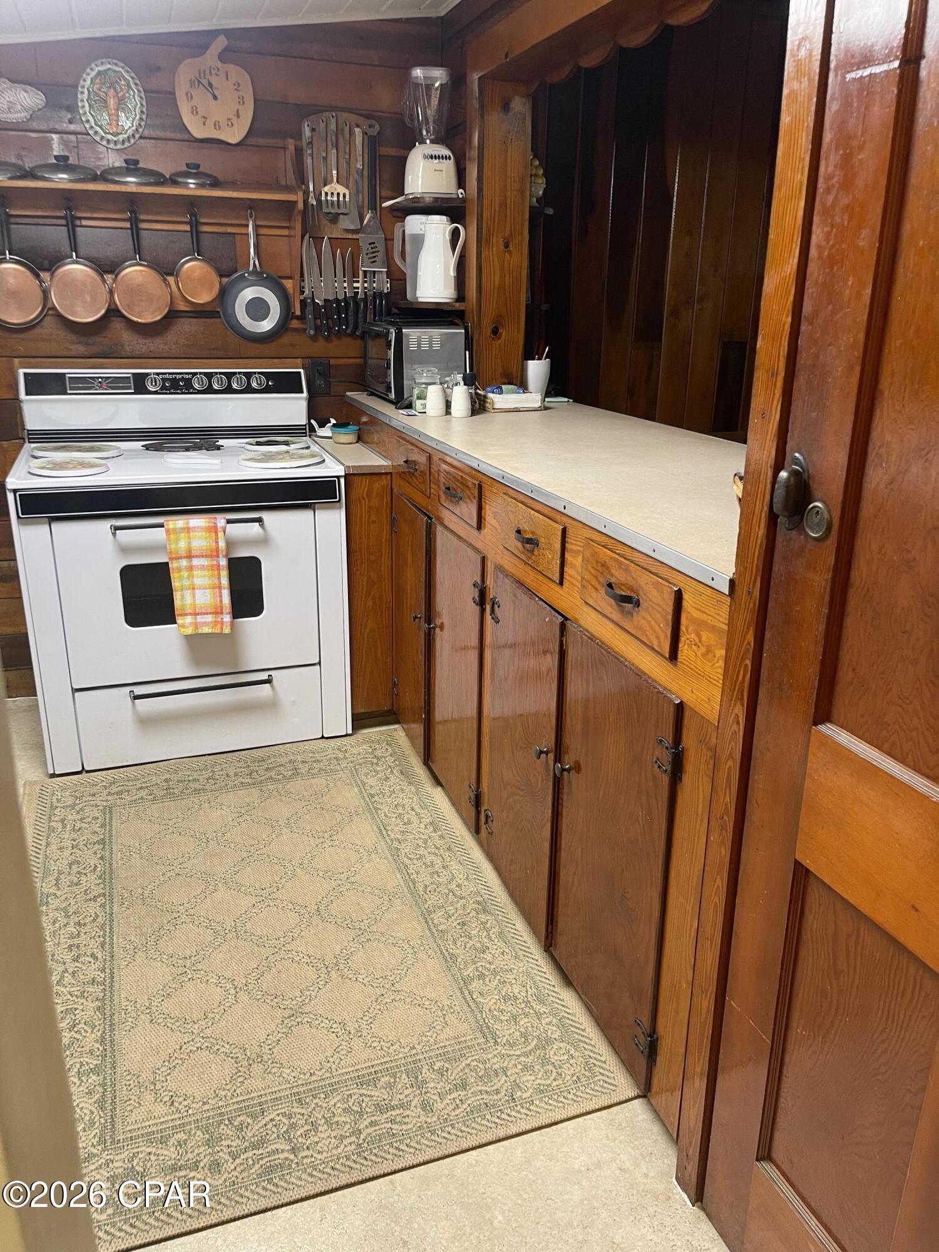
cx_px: 470
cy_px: 626
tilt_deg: -20.1
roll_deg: -0.4
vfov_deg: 69.4
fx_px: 904
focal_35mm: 25
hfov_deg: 54.9
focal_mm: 5.1
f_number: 1.6
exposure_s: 1/60
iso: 125
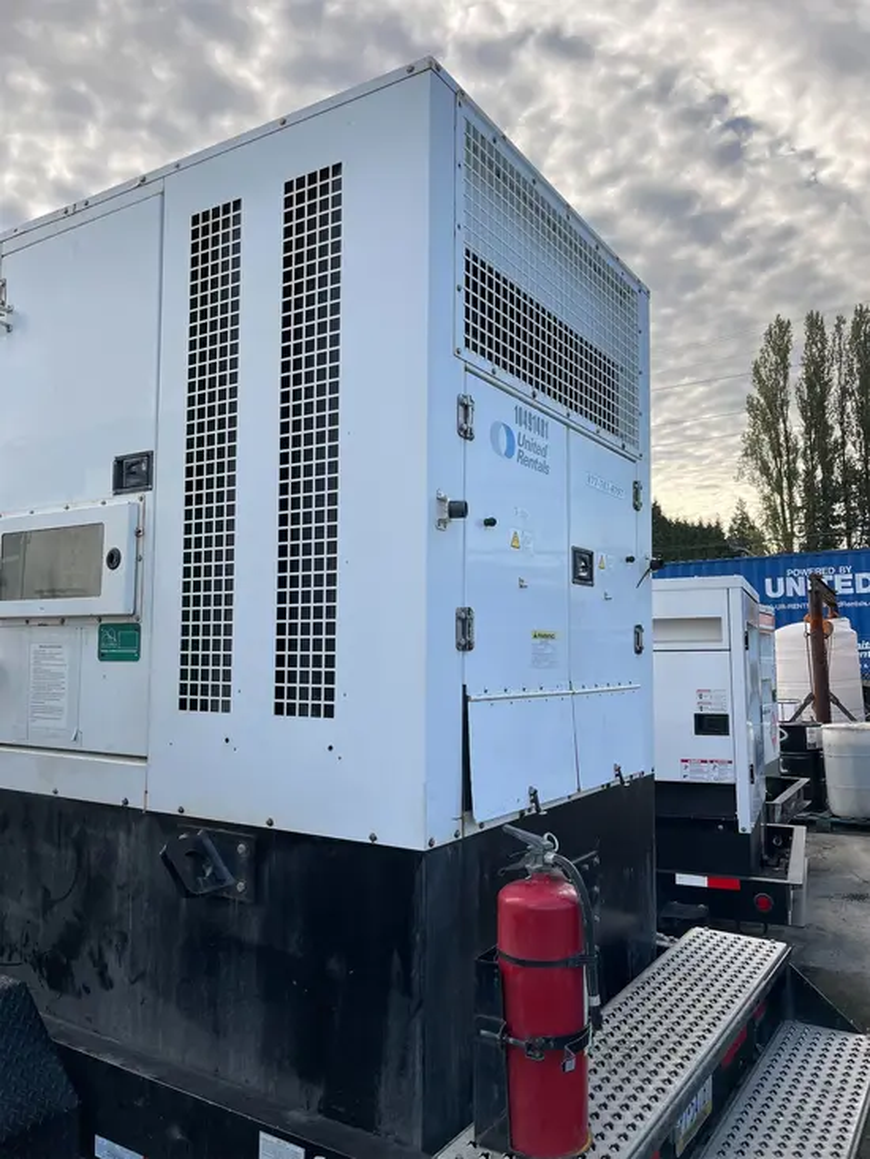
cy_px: 580
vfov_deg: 67.3
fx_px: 871
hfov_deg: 53.1
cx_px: 435
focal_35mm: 26
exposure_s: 1/871
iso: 50
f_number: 1.6
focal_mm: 5.1
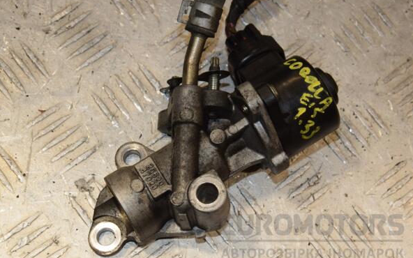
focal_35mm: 96
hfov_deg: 21.6
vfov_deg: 13.6
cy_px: 132
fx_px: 1081
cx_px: 208
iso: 800
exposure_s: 1/200
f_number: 9
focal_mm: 62
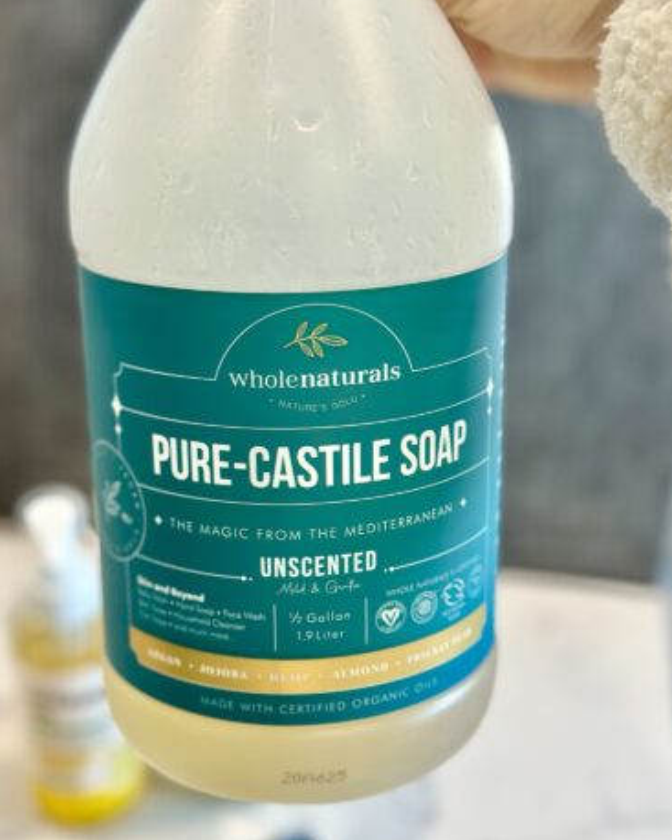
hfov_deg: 29.7
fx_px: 1268
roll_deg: -3.6
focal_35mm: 51
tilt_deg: -34.2
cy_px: 414
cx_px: 340
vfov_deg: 36.7
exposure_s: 1/120
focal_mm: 6.86
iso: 125
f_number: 1.78
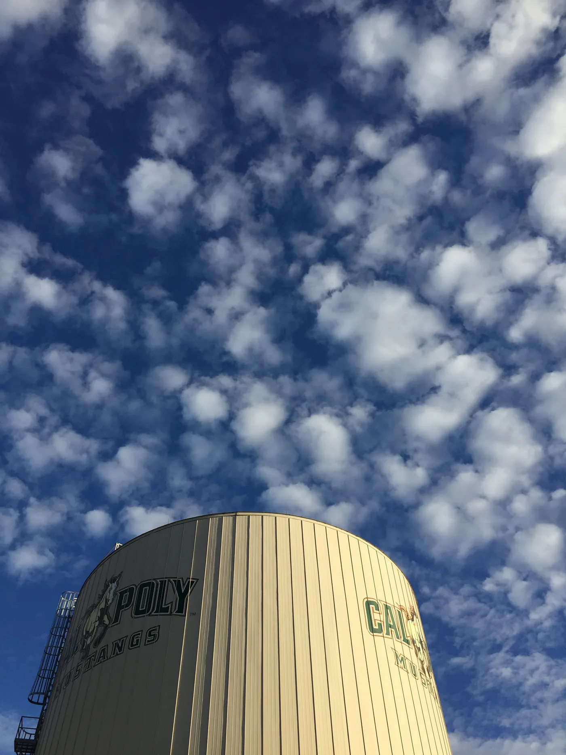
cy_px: 378
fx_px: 632
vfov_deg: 61.7
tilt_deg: +57.1
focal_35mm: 29
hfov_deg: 48.2
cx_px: 283
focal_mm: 4.15
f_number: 2.2
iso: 32
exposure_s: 1/1647
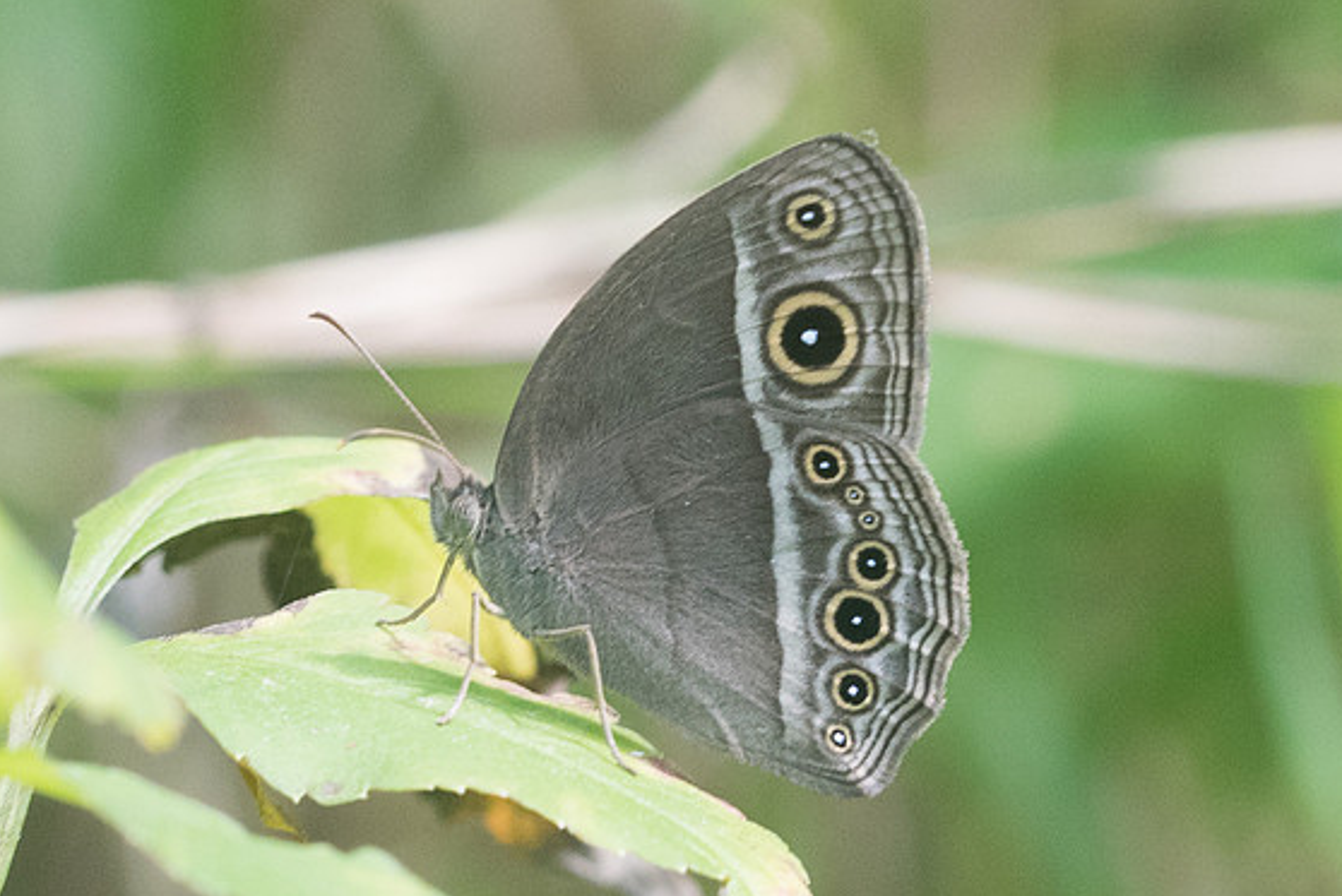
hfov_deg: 3.0
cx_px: 828
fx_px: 25554
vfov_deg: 2.0
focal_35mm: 685
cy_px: 474
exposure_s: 1/250
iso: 800
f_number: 7.1
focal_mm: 150
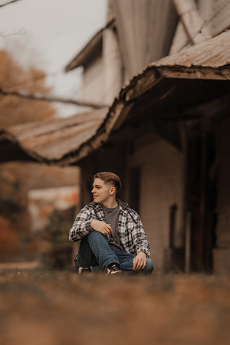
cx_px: 115
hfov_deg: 8.7
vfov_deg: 13.1
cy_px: 172
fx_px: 1504
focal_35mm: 157
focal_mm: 105
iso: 100
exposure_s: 1/250
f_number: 1.6
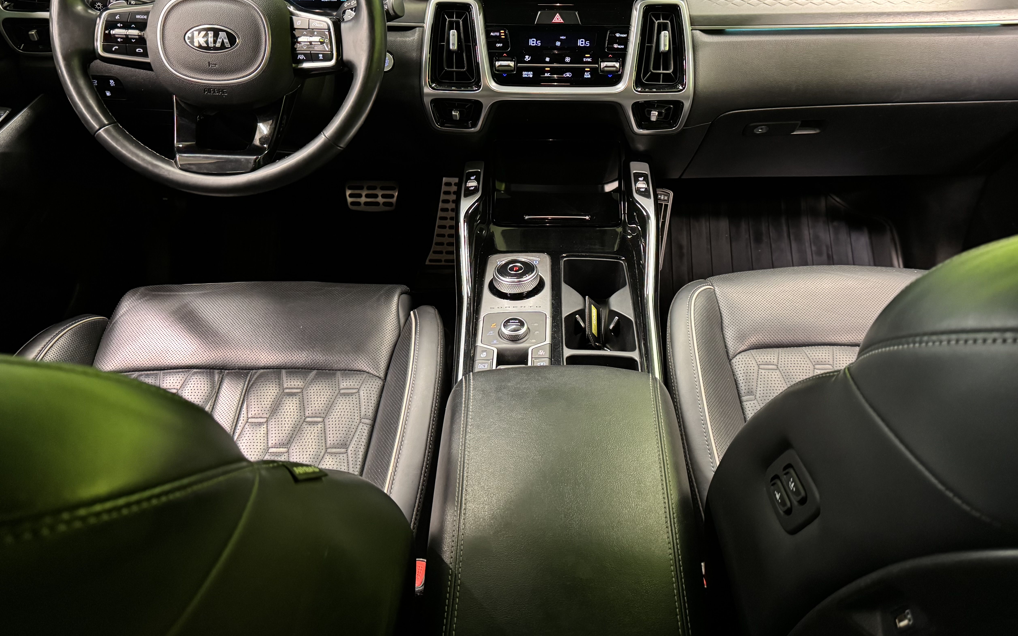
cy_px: 220
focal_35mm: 29
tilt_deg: -33.3
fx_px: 805
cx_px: 560
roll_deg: -0.5
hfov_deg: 64.5
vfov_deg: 42.7
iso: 640
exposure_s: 1/33
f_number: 1.78
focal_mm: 6.76
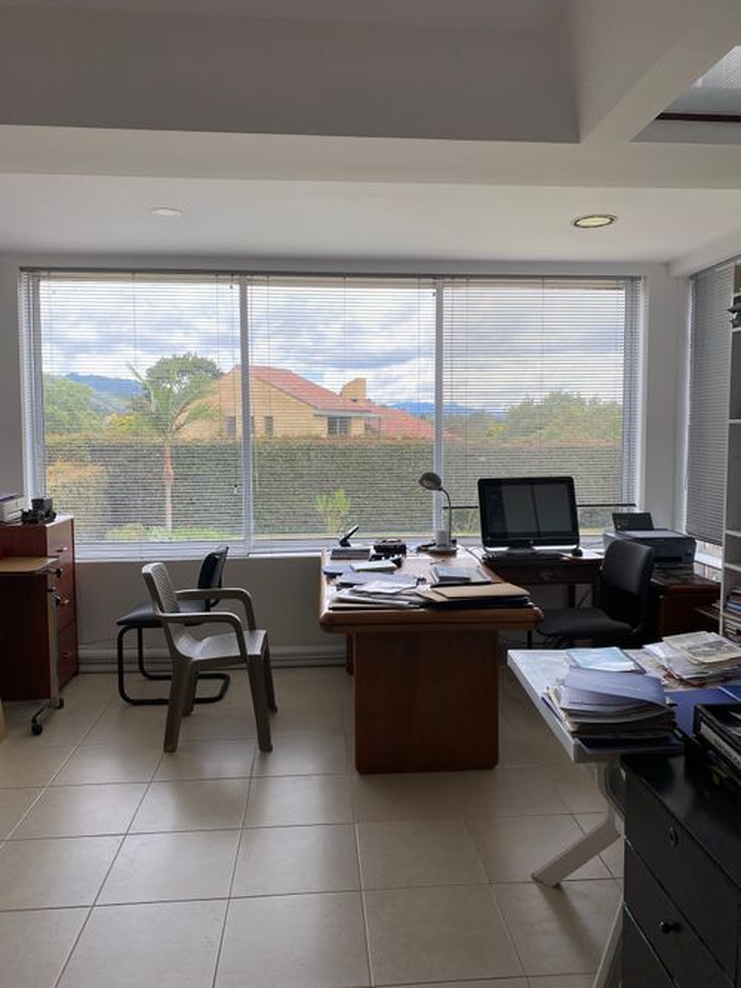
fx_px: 742
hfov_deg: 53.0
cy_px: 494
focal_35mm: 26
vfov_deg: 67.3
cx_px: 370
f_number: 1.8
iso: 32
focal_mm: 4.25
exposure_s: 1/479
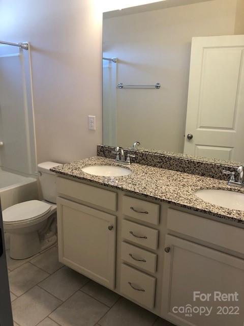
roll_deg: -1.9
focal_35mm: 28
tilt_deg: -14.6
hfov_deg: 49.7
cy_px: 163
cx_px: 122
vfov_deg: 63.4
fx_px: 263
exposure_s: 1/40
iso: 25
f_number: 1.8
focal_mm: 3.99
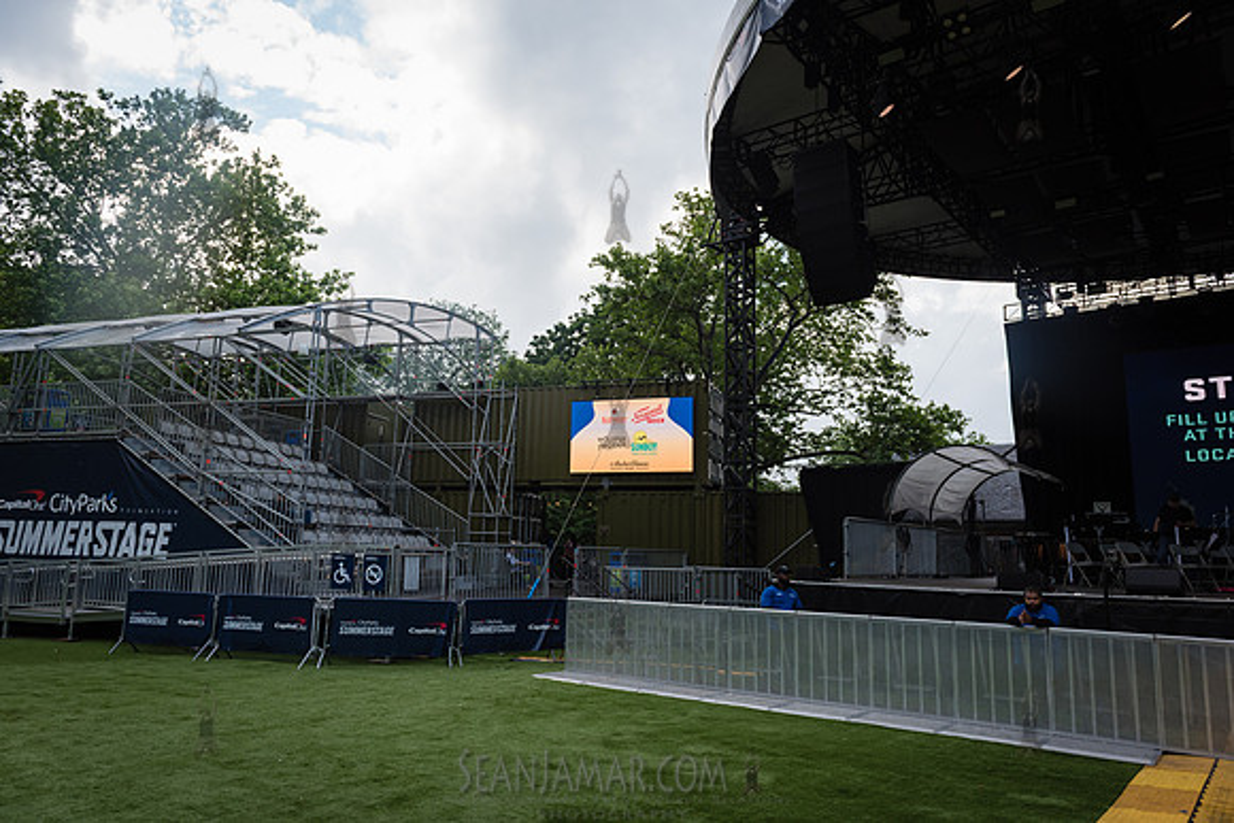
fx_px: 823
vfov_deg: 53.2
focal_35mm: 24
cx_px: 617
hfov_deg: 73.7
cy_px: 412
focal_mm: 24
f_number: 5.6
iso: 400
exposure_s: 1/500
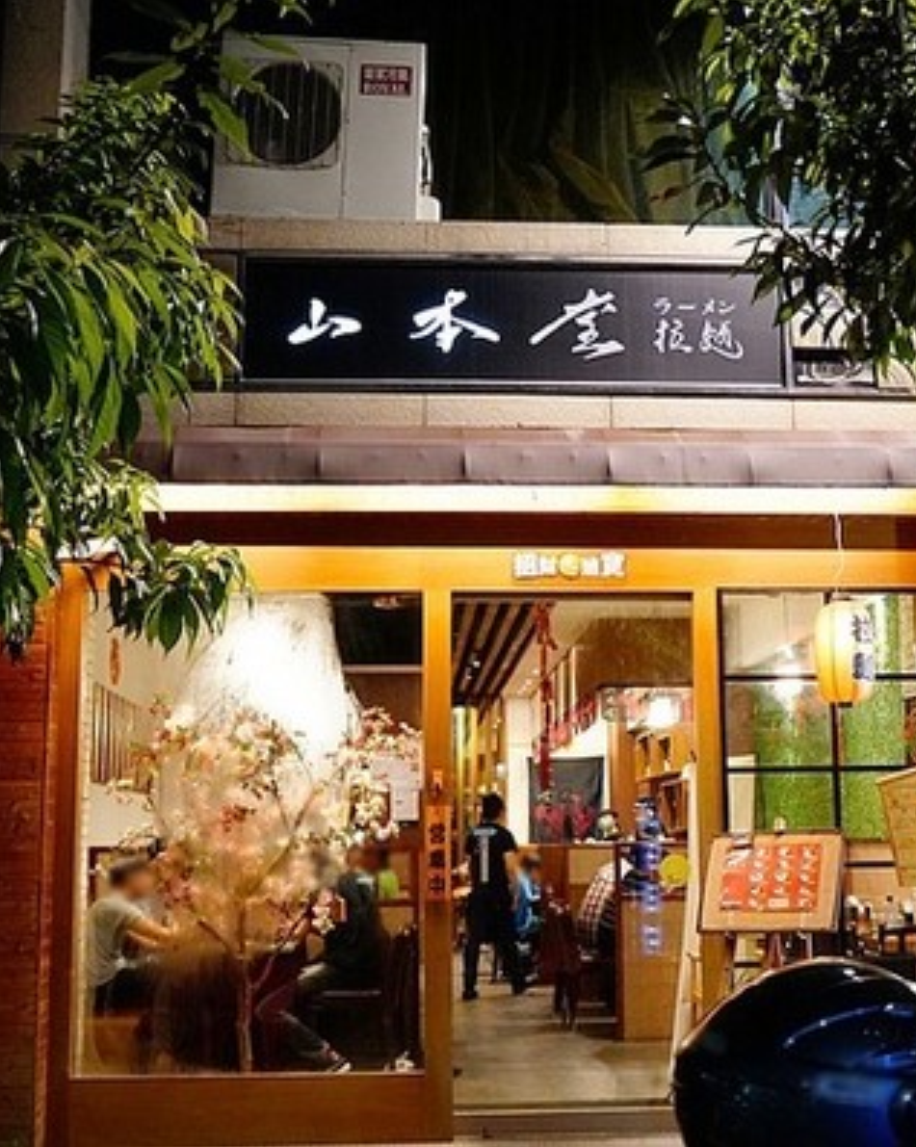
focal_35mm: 45
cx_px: 532
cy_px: 572
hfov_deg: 33.5
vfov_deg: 41.4
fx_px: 1517
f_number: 4
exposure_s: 1/60
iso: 3200
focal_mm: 21
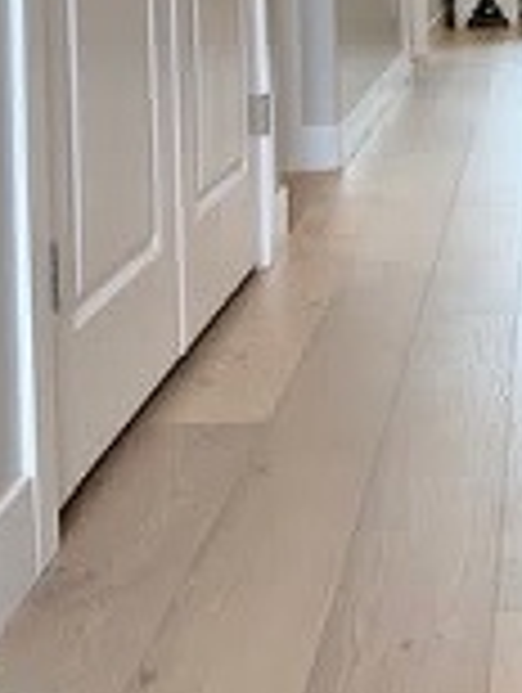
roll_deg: +2.3
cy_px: -63
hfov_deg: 17.6
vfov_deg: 22.7
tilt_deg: +0.5
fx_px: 1624
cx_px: 572
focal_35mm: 81
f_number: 1.8
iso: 50
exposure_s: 1/60
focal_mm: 4.2
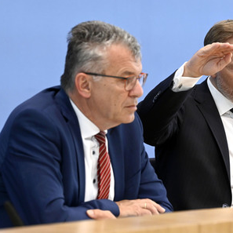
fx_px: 1965
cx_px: 161
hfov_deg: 6.8
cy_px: 117
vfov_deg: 6.8
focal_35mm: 258
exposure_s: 1/640
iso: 3200
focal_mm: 200
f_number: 5.6
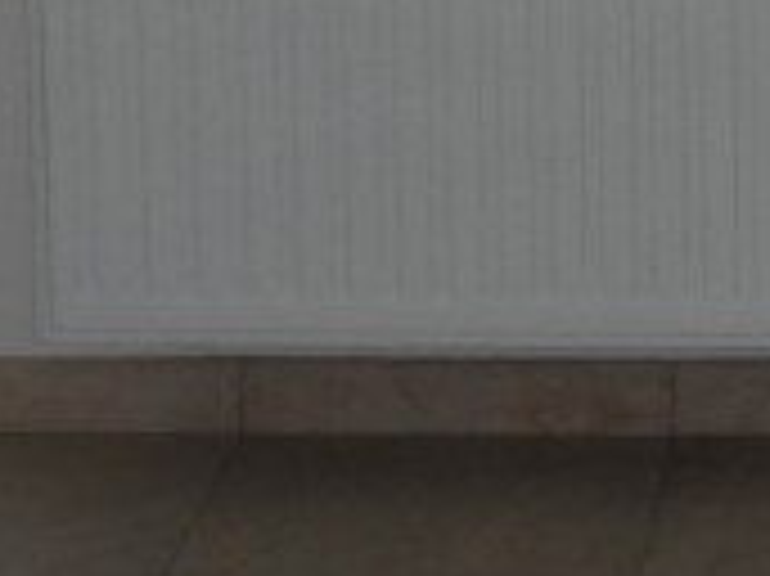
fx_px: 4668
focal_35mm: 210
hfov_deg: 9.2
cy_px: -418
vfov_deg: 6.9
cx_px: 1040
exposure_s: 1/45
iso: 160
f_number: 3.5
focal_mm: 6.5
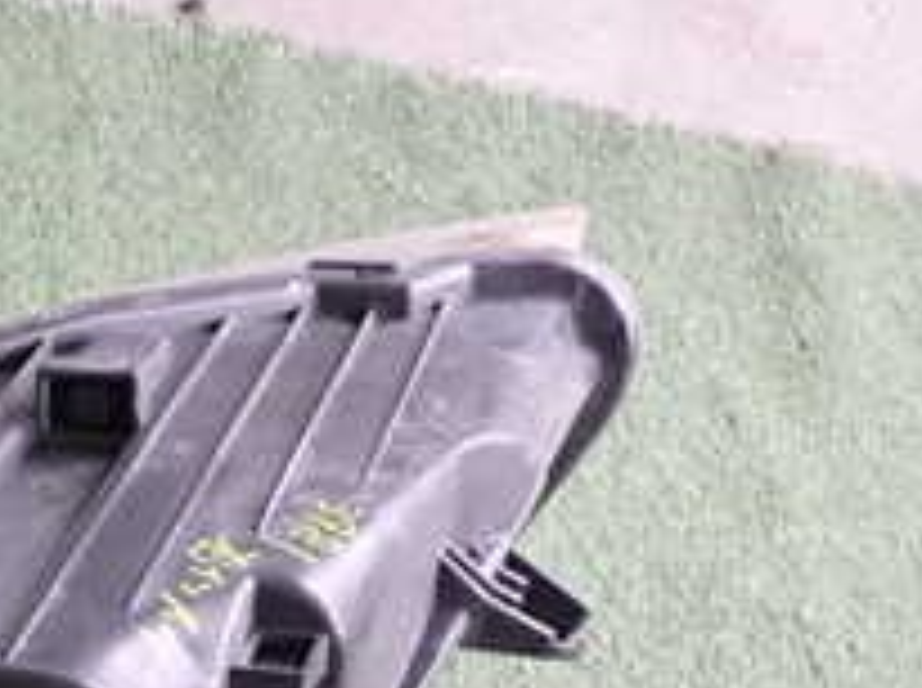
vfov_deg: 15.6
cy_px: 998
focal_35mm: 88
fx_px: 2340
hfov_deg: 19.7
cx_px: -418
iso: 250
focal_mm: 5.4
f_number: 2.3
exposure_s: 1/50
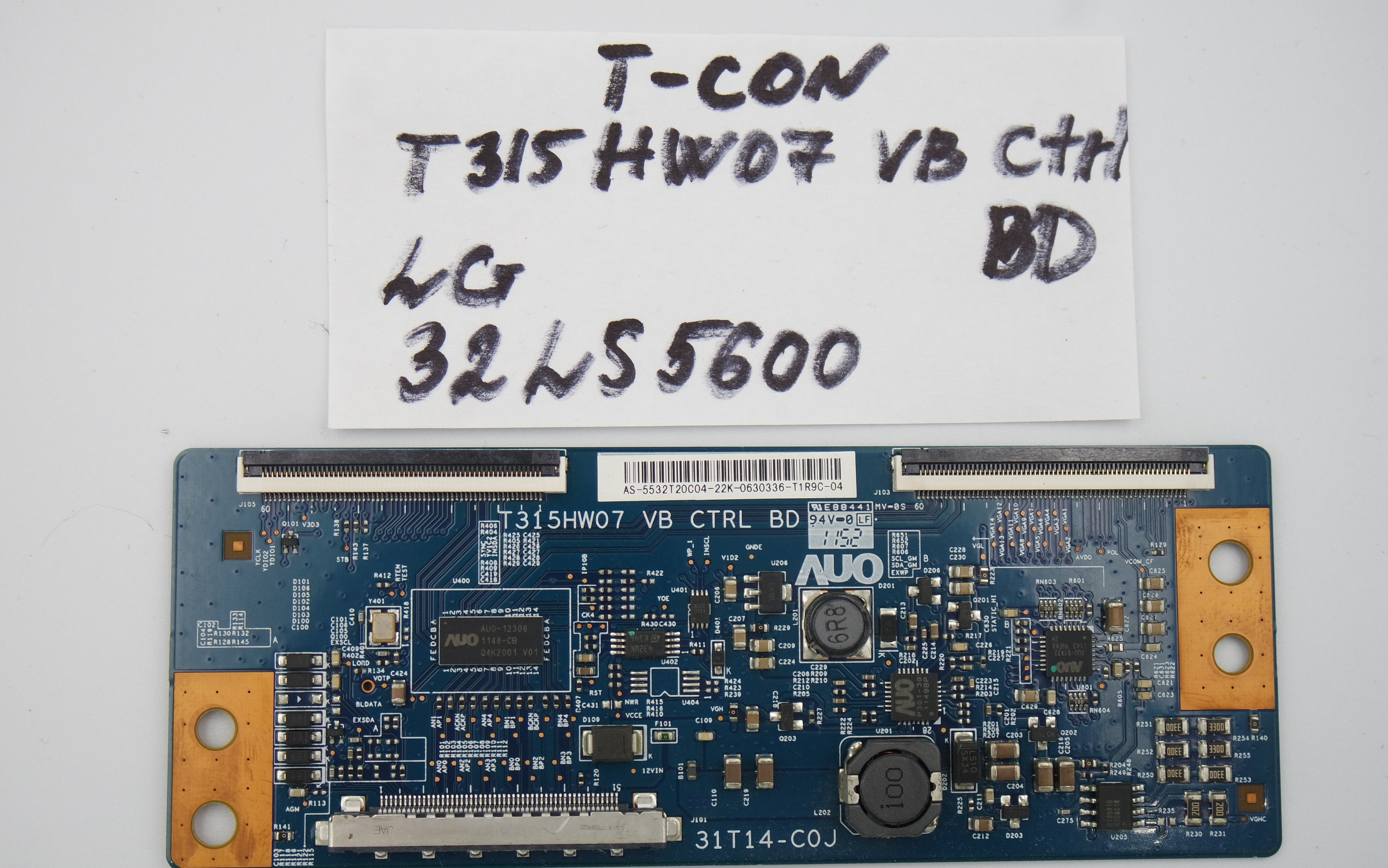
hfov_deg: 41.1
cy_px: 452
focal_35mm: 49
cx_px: 694
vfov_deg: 26.3
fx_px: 1854
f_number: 4.5
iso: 160
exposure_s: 1/125
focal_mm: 18
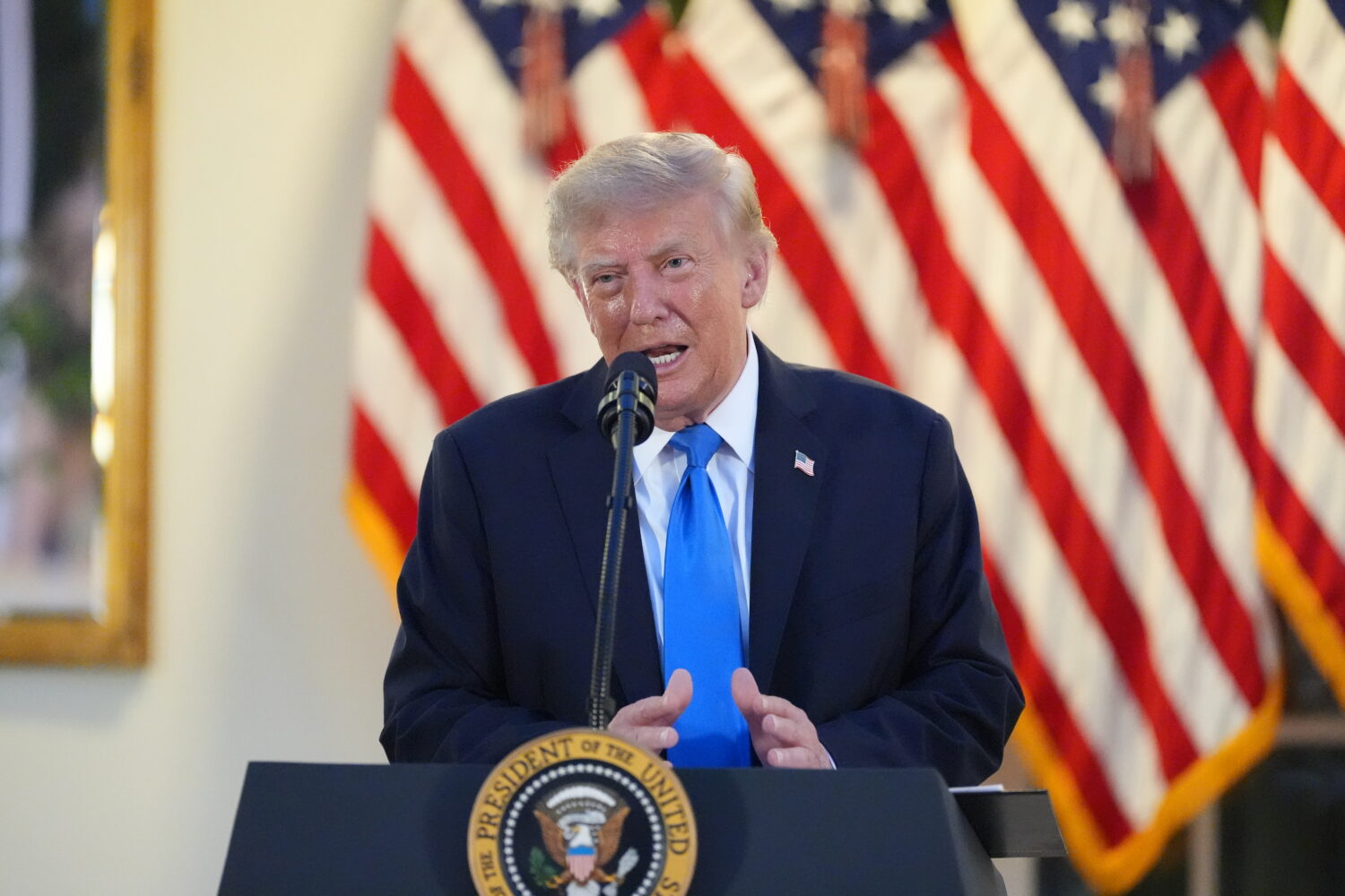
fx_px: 7472
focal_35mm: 200
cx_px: 672
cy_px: 448
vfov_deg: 6.9
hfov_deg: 10.3
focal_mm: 200
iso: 12800
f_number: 2.8
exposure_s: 1/500
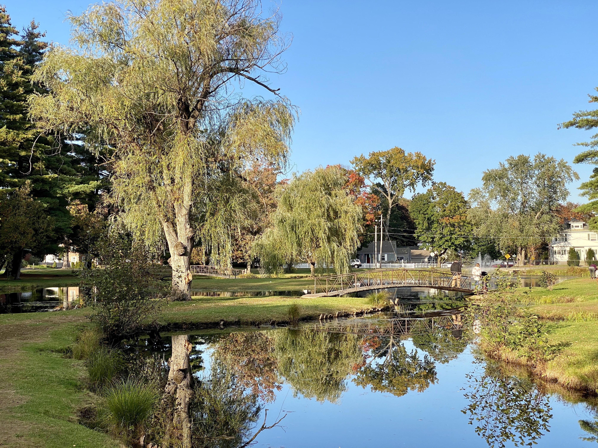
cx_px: 299
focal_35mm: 52
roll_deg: -0.9
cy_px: 224
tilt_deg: +2.6
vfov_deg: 28.0
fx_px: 898
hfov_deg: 36.8
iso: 20
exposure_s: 1/675
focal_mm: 6
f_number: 2
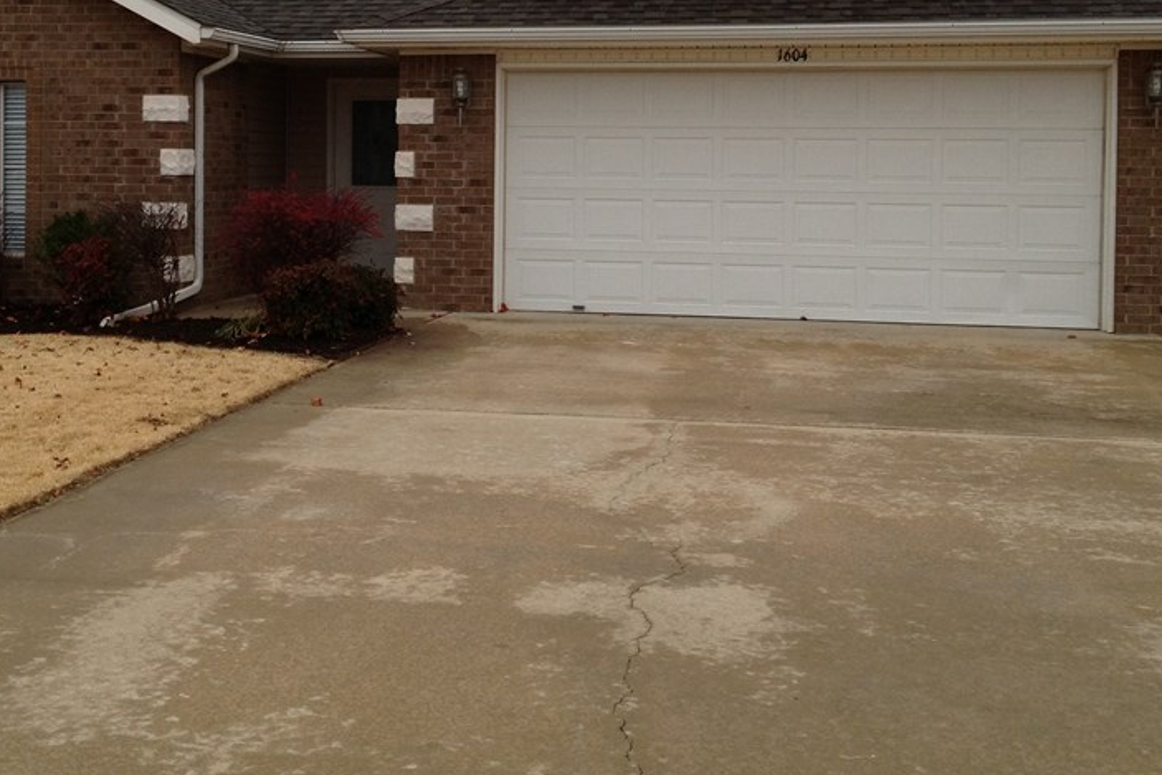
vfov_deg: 25.2
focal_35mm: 53
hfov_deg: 37.3
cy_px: 185
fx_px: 1711
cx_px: 456
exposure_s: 1/264
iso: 50
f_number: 2.4
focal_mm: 4.28
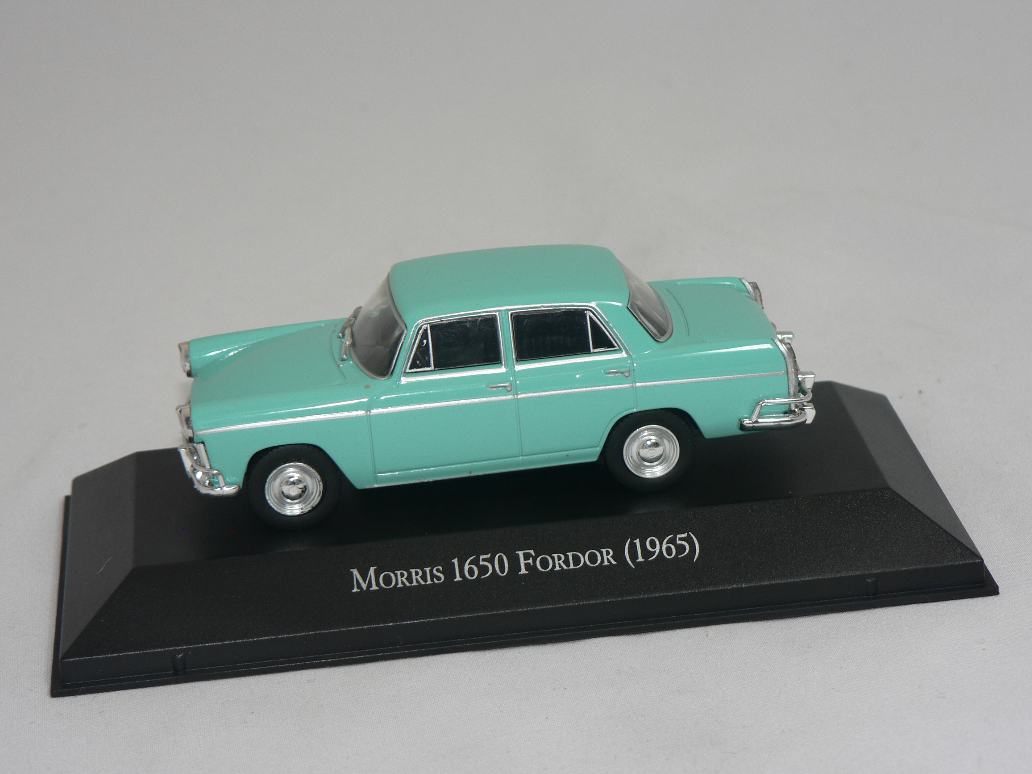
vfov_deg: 14.5
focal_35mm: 102
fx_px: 3041
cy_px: 387
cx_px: 516
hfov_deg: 19.3
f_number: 3.2
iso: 80
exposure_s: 1/60
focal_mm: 16.9
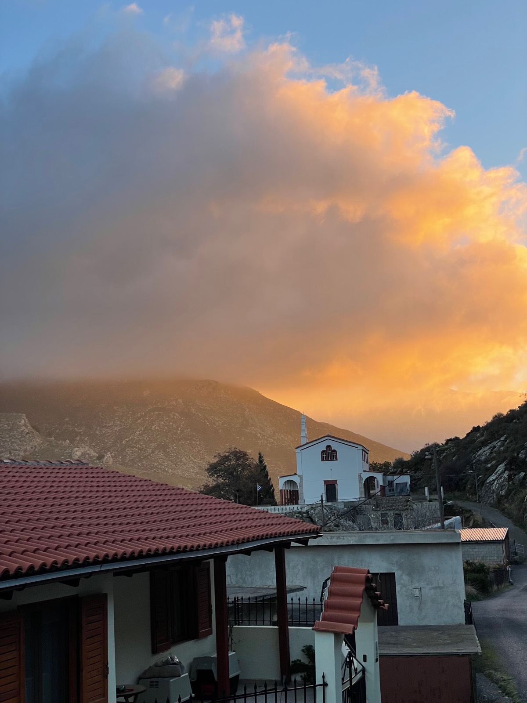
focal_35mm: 52
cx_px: 264
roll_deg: +2.2
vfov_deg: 36.8
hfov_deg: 28.0
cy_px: 352
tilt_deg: +8.0
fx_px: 1056
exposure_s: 1/256
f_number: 2
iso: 25
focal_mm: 6
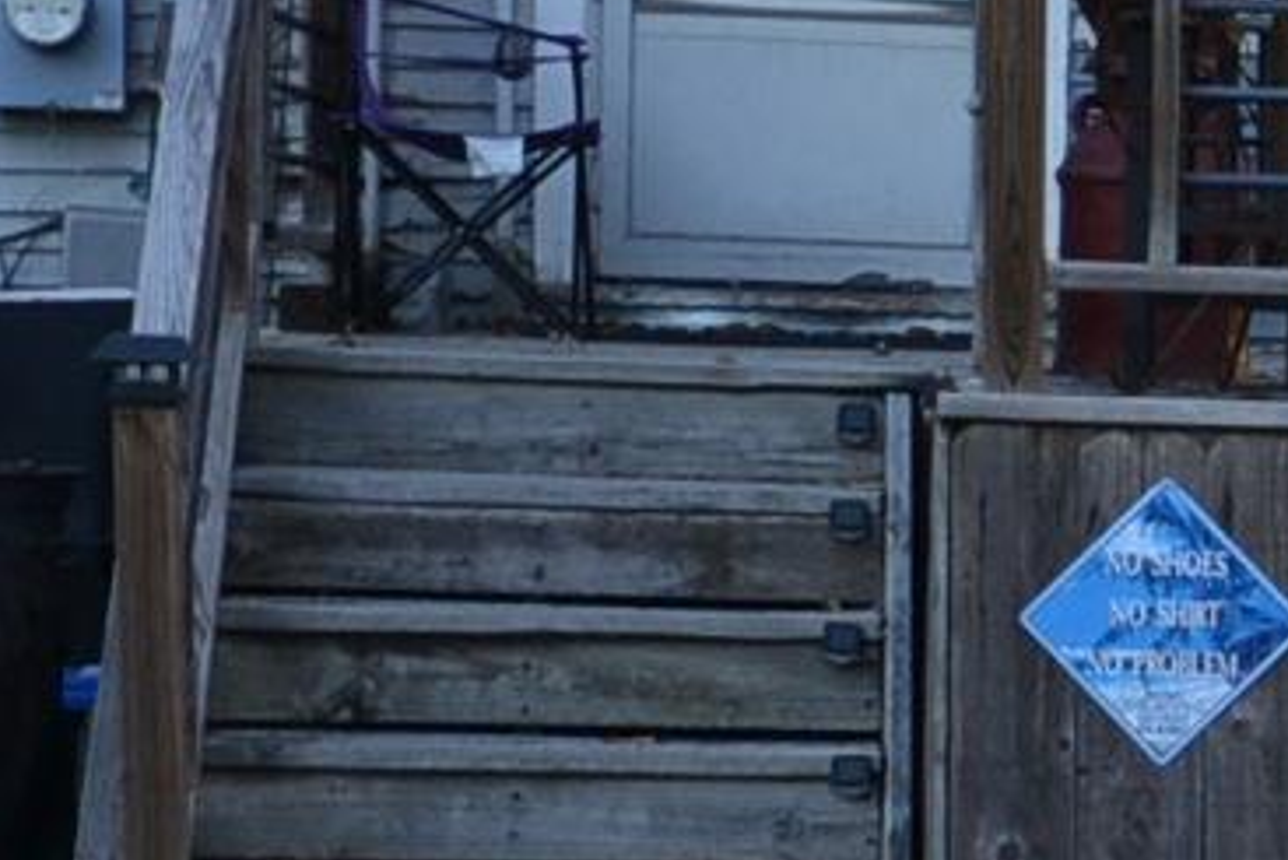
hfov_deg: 9.7
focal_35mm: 207
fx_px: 7409
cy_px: 1257
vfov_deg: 6.6
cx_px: 1783
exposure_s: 1/125
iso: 220
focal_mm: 22
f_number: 5.6
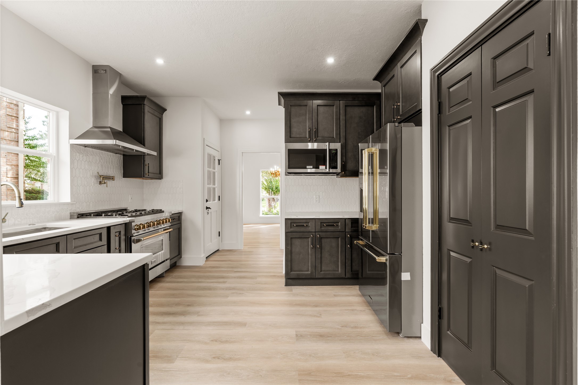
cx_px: 289
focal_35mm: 16
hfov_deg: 96.7
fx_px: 257
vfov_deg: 73.7
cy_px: 192
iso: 200
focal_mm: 16
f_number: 9
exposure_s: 1
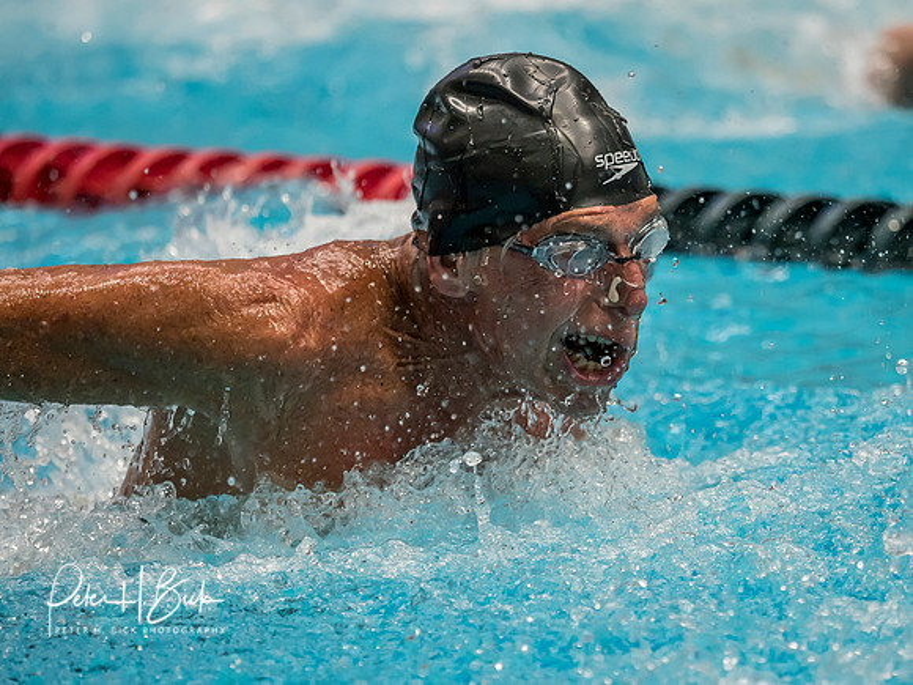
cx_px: 566
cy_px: 363
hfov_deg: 5.2
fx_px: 10102
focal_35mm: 383
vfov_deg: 3.9
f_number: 2.8
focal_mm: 150
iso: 1250
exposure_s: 1/1000
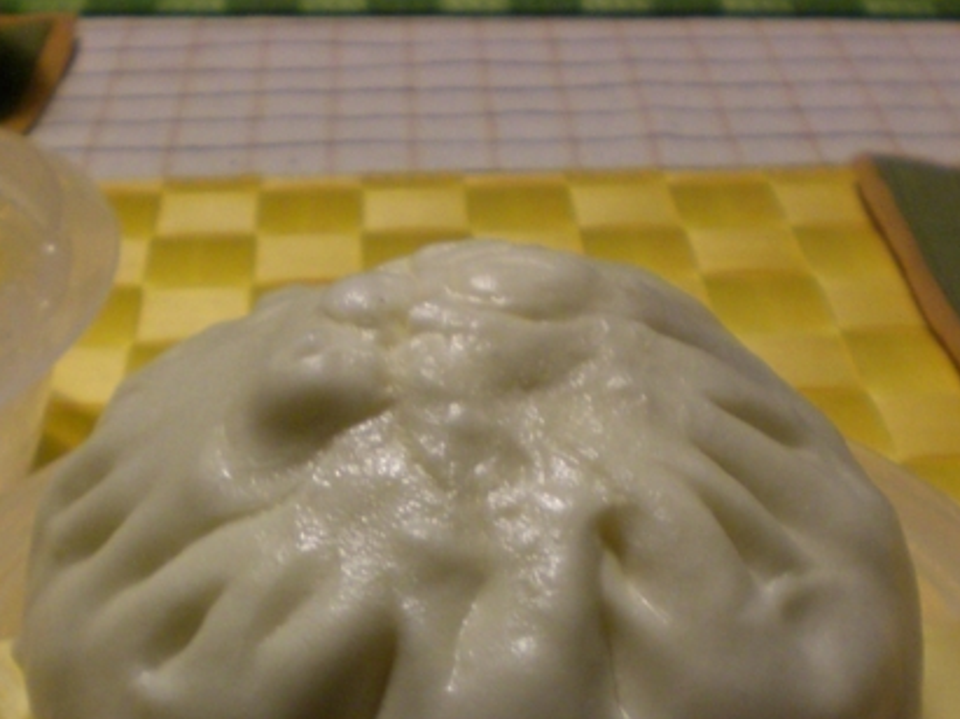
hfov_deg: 26.3
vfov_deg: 19.5
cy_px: 647
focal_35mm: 74
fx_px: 2052
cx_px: 418
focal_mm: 6.3
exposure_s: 1/25
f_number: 3.1
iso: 200
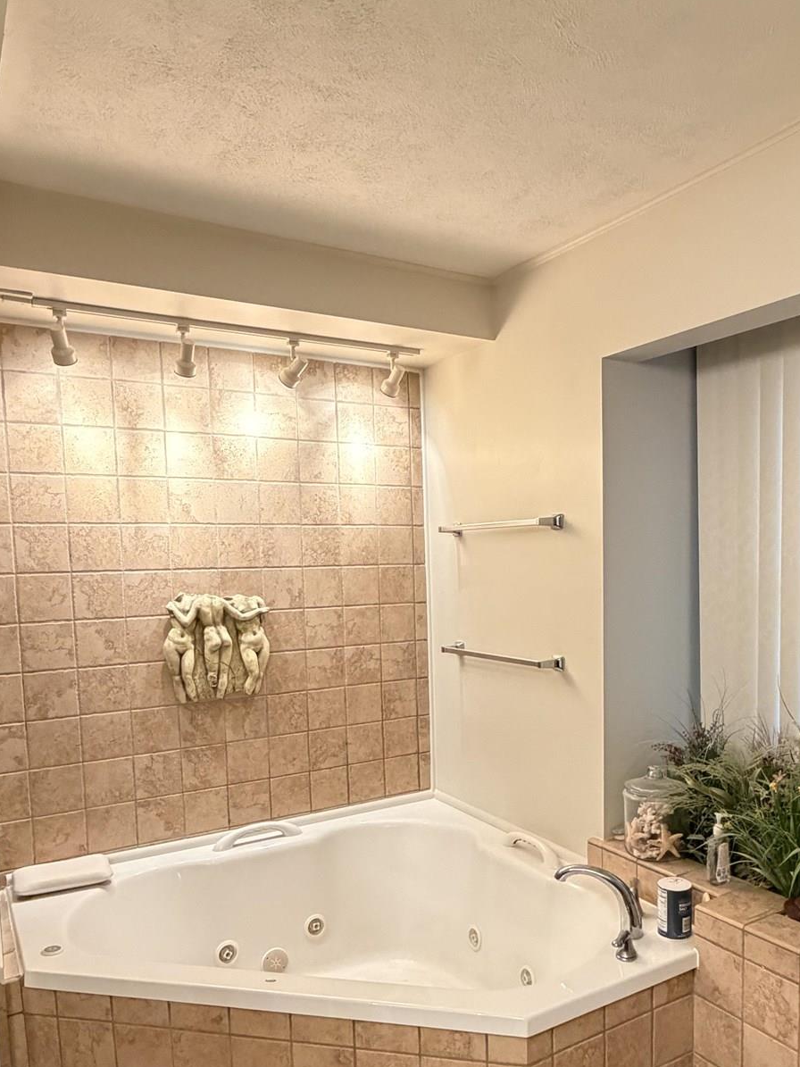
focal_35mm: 27
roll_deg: +1.5
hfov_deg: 51.0
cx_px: 481
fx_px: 832
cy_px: 637
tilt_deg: -5.0
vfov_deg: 64.8
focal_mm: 2.22
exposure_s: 1/40
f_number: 2.2
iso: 1000
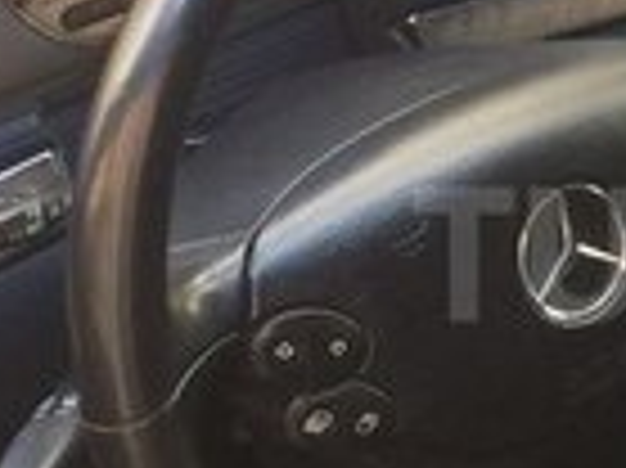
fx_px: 2493
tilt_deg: -34.5
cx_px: 874
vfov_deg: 10.7
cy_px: 254
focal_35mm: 138
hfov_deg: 13.6
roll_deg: -3.7
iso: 40
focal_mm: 4.15
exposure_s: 1/33
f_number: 2.2
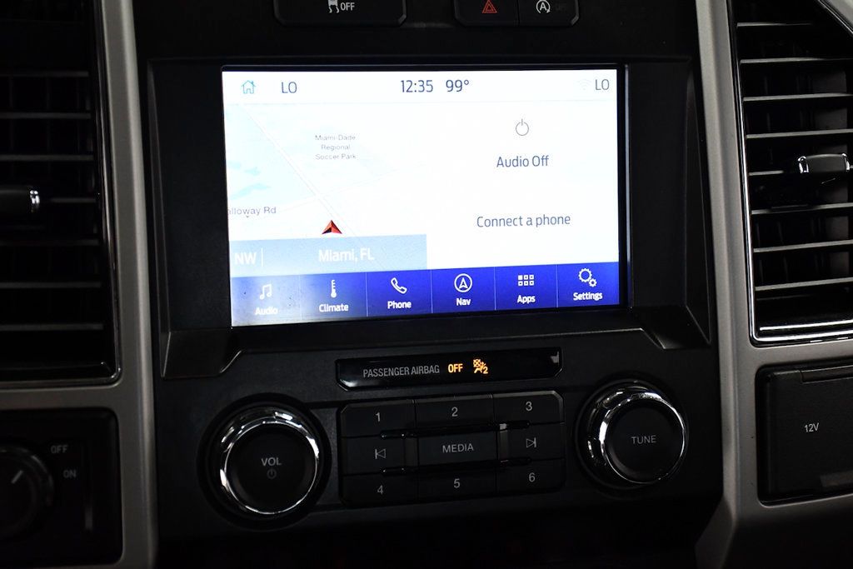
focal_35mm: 63
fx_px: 1493
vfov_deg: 21.6
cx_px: 426
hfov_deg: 31.9
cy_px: 284
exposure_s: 1/320
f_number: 4.5
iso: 2500
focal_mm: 42
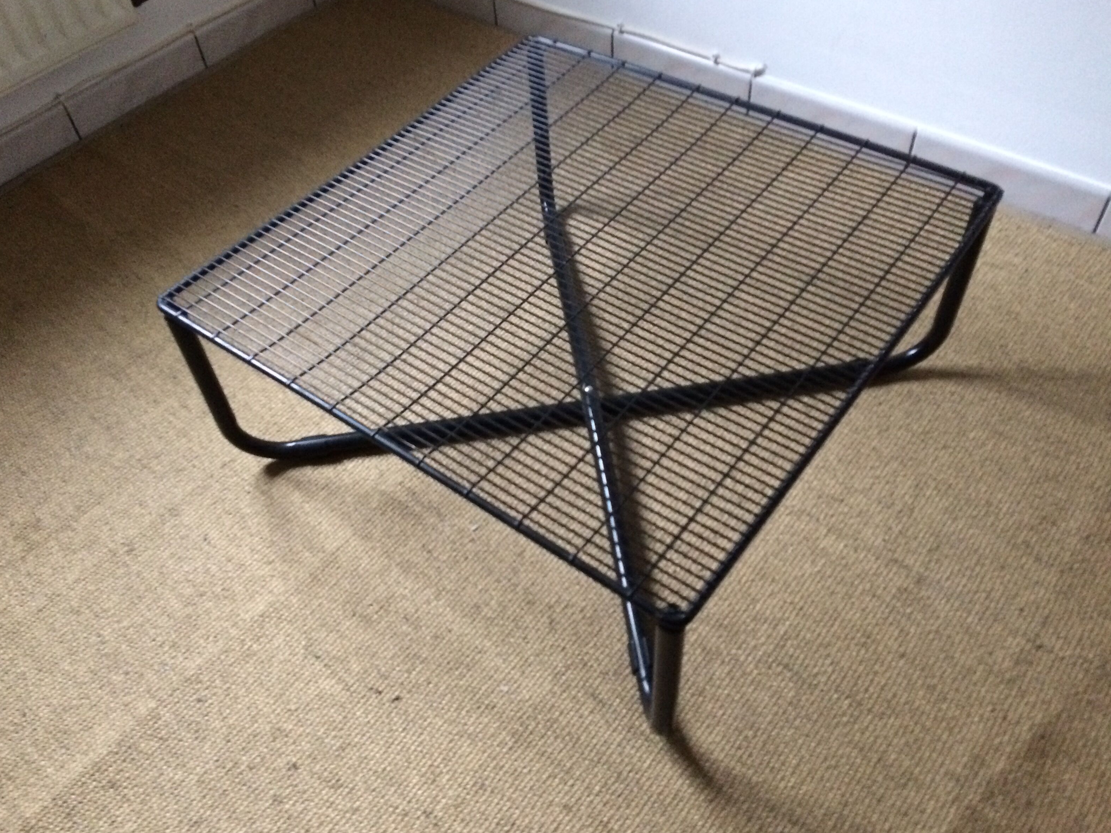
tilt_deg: -49.9
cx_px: 538
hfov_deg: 60.0
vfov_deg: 46.8
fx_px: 963
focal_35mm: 30
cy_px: 410
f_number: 2.2
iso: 320
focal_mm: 4.15
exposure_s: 1/17
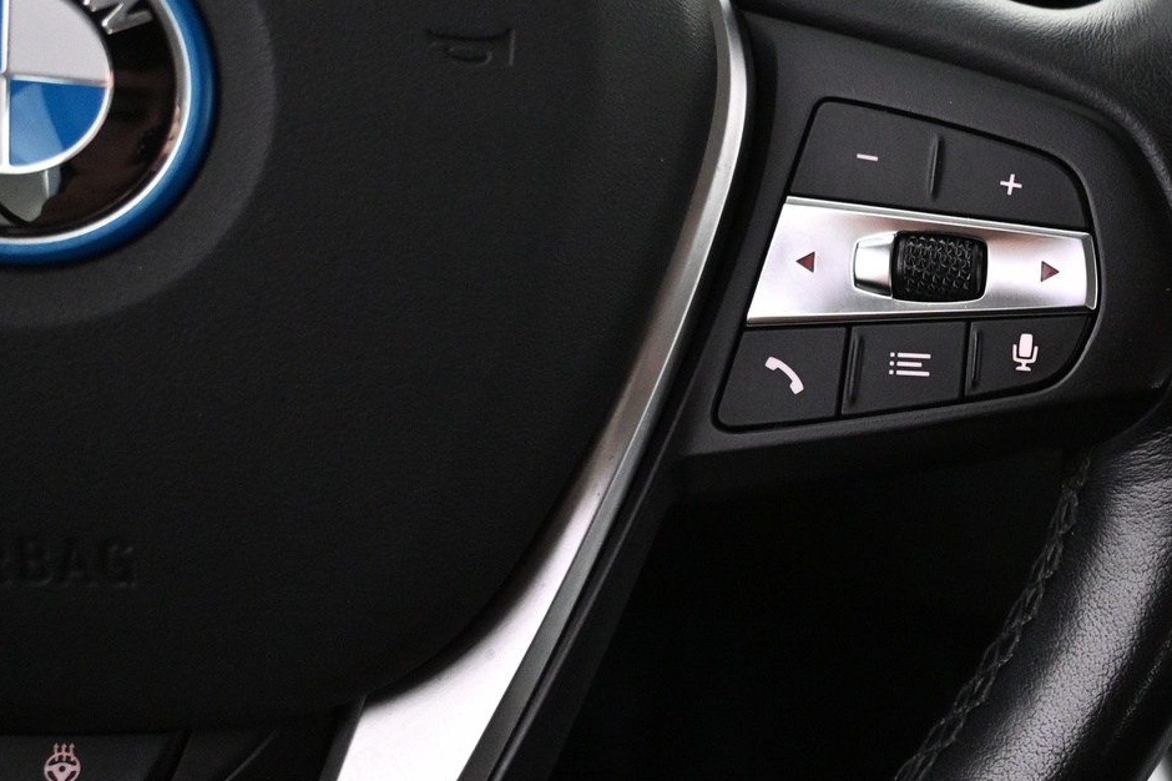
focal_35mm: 50
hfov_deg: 37.5
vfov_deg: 26.7
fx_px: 1641
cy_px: 464
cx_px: 976
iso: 4000
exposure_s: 1/60
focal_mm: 19.5
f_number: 3.8
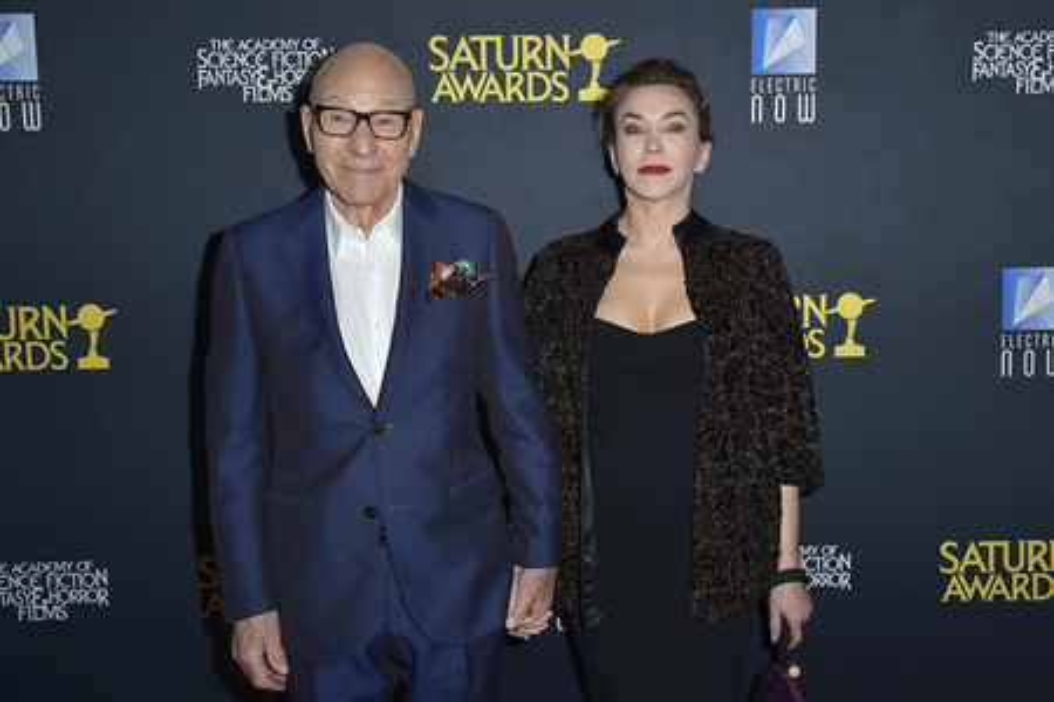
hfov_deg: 53.1
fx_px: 1054
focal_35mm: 36
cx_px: 527
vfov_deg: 36.9
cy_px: 351
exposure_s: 1/250
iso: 250
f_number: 6.3
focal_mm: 36
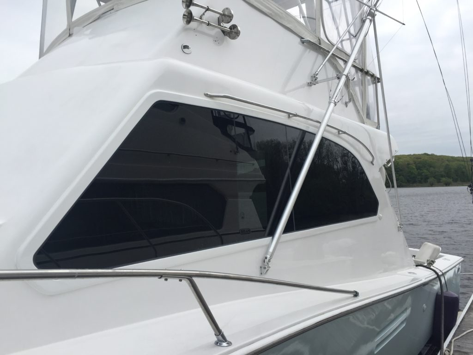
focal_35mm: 29
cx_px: 236
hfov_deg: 61.7
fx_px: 396
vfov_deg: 48.2
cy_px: 178
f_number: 2.2
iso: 32
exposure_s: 1/2475
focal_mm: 4.15
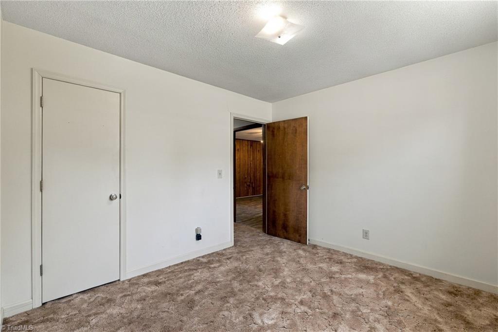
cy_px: 166
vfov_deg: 73.7
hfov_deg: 96.8
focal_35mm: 16
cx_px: 249
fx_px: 221
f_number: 7.1
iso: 640
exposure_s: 1/30
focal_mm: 16
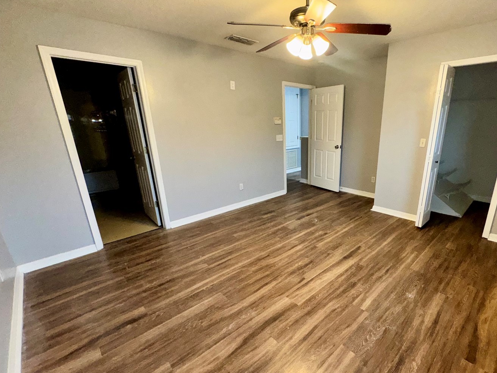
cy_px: 198
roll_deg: +0.3
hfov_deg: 90.0
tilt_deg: -18.6
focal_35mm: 17
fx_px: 244
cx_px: 296
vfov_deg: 74.6
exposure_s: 1/60
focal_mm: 2.22
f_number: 2.2
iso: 200
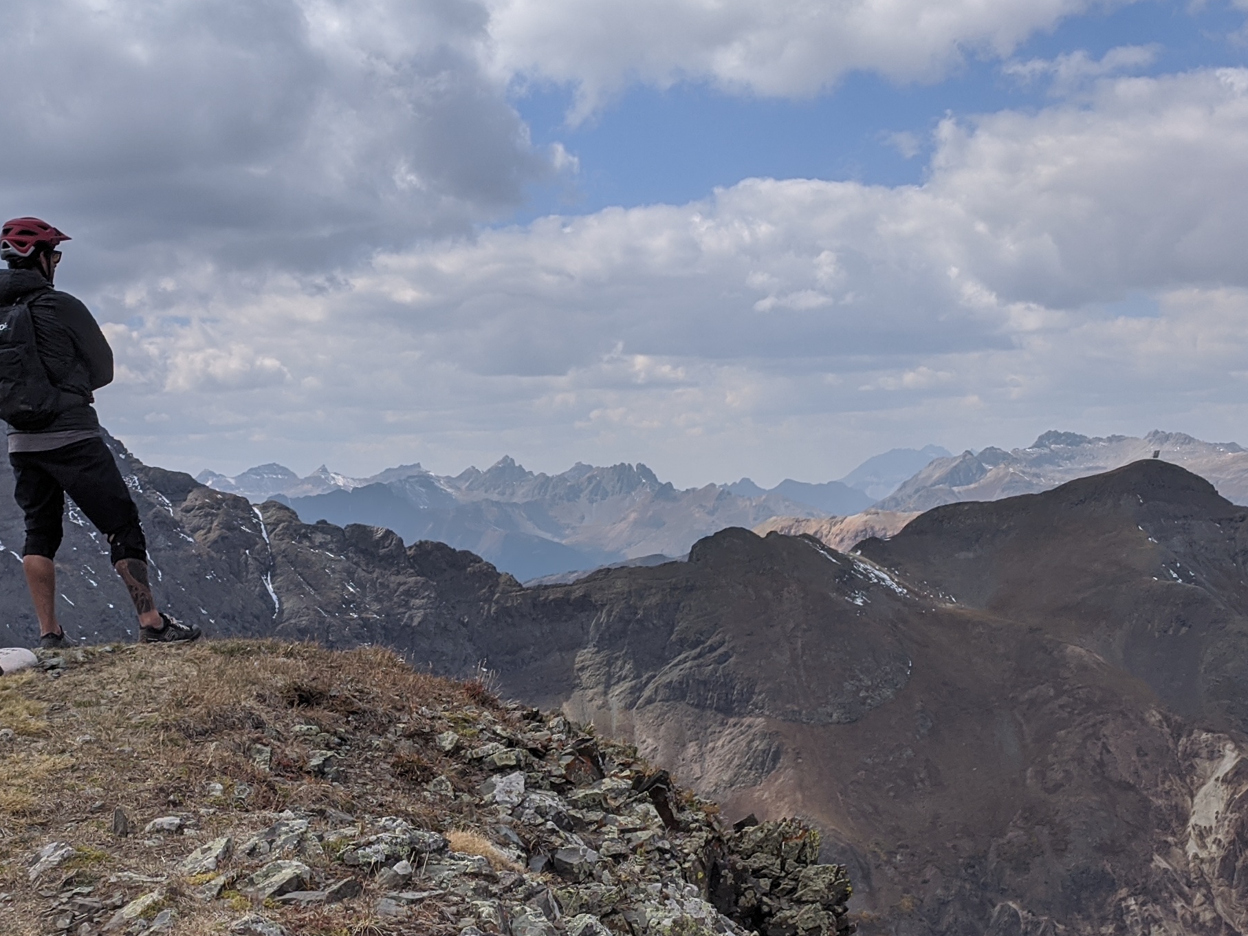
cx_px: 518
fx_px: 2091
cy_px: 657
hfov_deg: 33.2
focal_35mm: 58
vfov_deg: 25.0
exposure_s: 1/3205
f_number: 2
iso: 45
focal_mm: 4.67
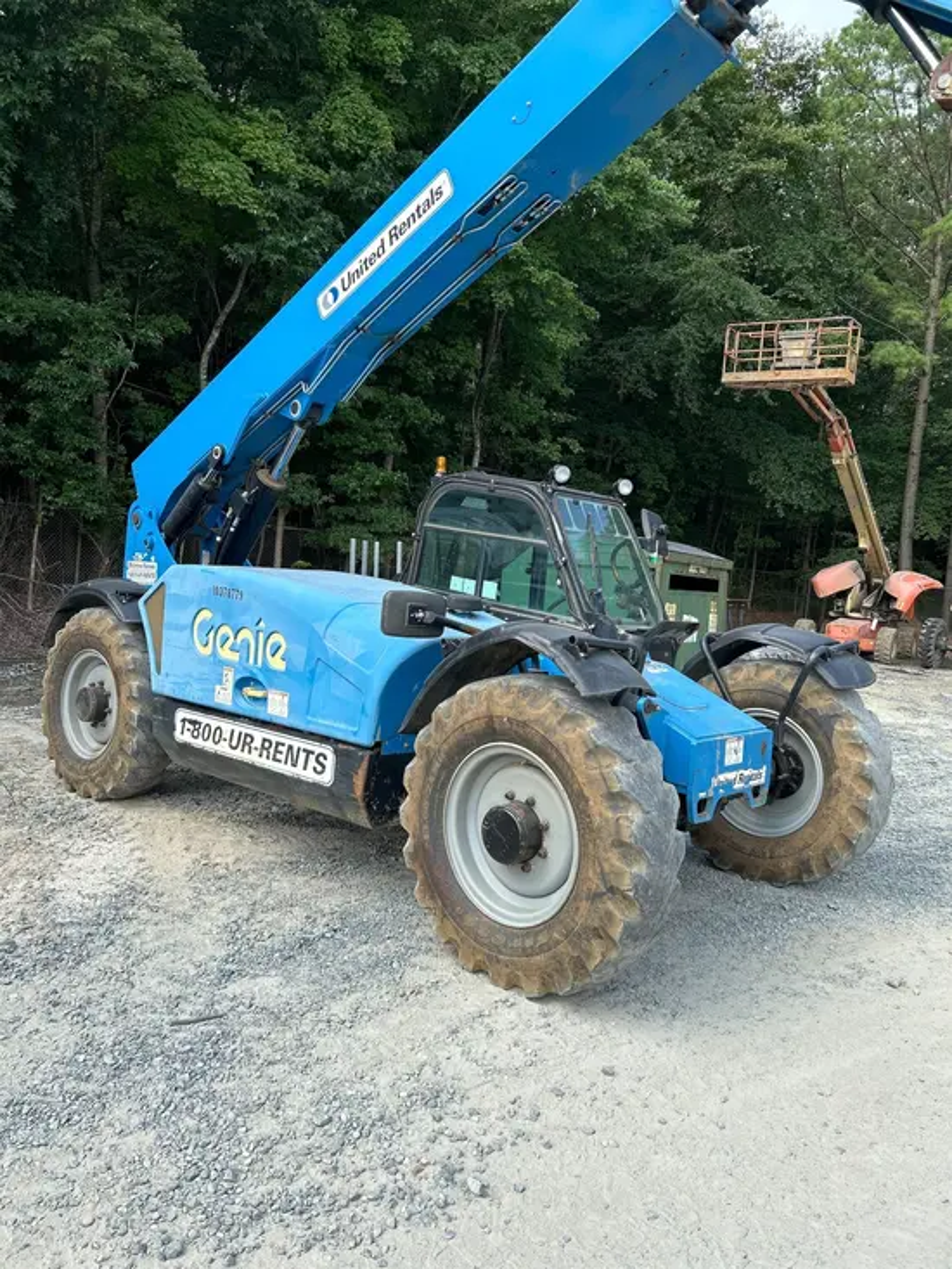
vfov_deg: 67.3
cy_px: 634
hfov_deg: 53.1
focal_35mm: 26
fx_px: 953
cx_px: 476
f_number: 1.5
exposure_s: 1/1124
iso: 50
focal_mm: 5.7
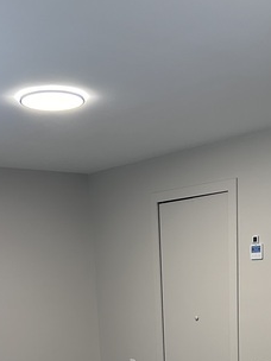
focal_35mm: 57
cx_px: 147
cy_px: 372
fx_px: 595
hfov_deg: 25.6
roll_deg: +2.5
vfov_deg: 31.0
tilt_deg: -10.7
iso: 160
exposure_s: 1/60
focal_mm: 5.7
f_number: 1.5
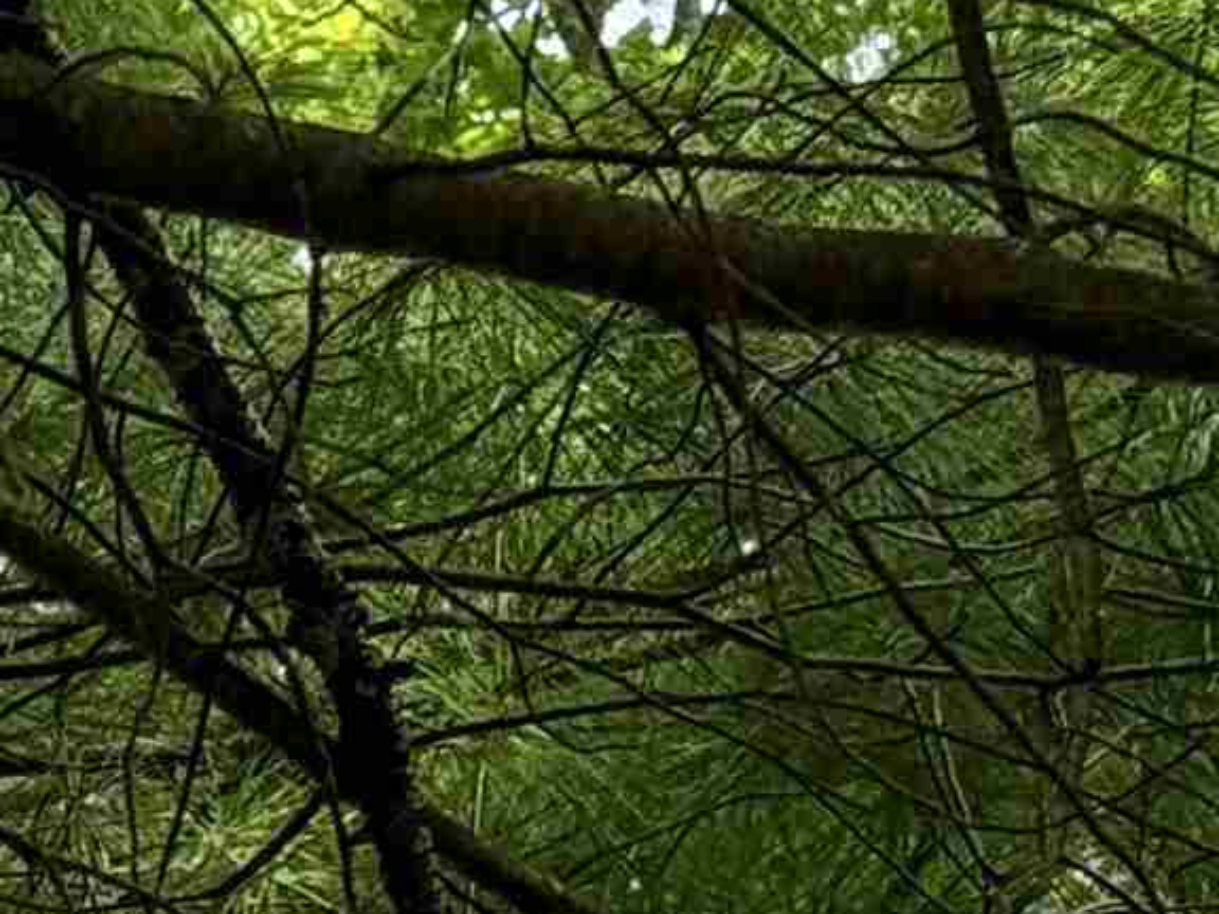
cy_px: 2114
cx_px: -1388
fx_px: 9015
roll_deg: +1.2
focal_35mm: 256
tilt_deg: +4.6
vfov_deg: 5.6
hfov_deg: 7.4
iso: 64
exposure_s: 1/1330
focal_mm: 6.76
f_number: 1.78
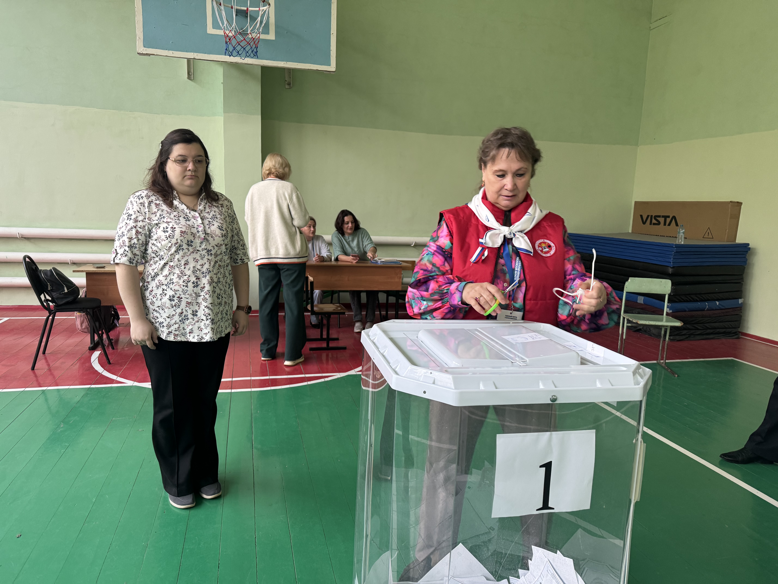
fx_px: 539
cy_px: 292
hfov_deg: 71.6
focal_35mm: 24
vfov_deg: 56.8
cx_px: 389
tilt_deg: -8.7
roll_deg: -1.8
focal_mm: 6.76
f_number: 1.78
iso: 200
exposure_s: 1/67
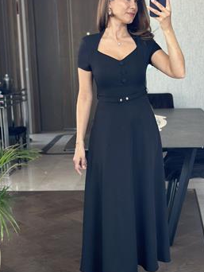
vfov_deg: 27.4
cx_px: 116
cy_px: 154
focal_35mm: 71
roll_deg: +1.6
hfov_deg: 20.7
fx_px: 557
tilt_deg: -21.2
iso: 125
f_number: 1.78
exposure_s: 1/65
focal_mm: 6.86
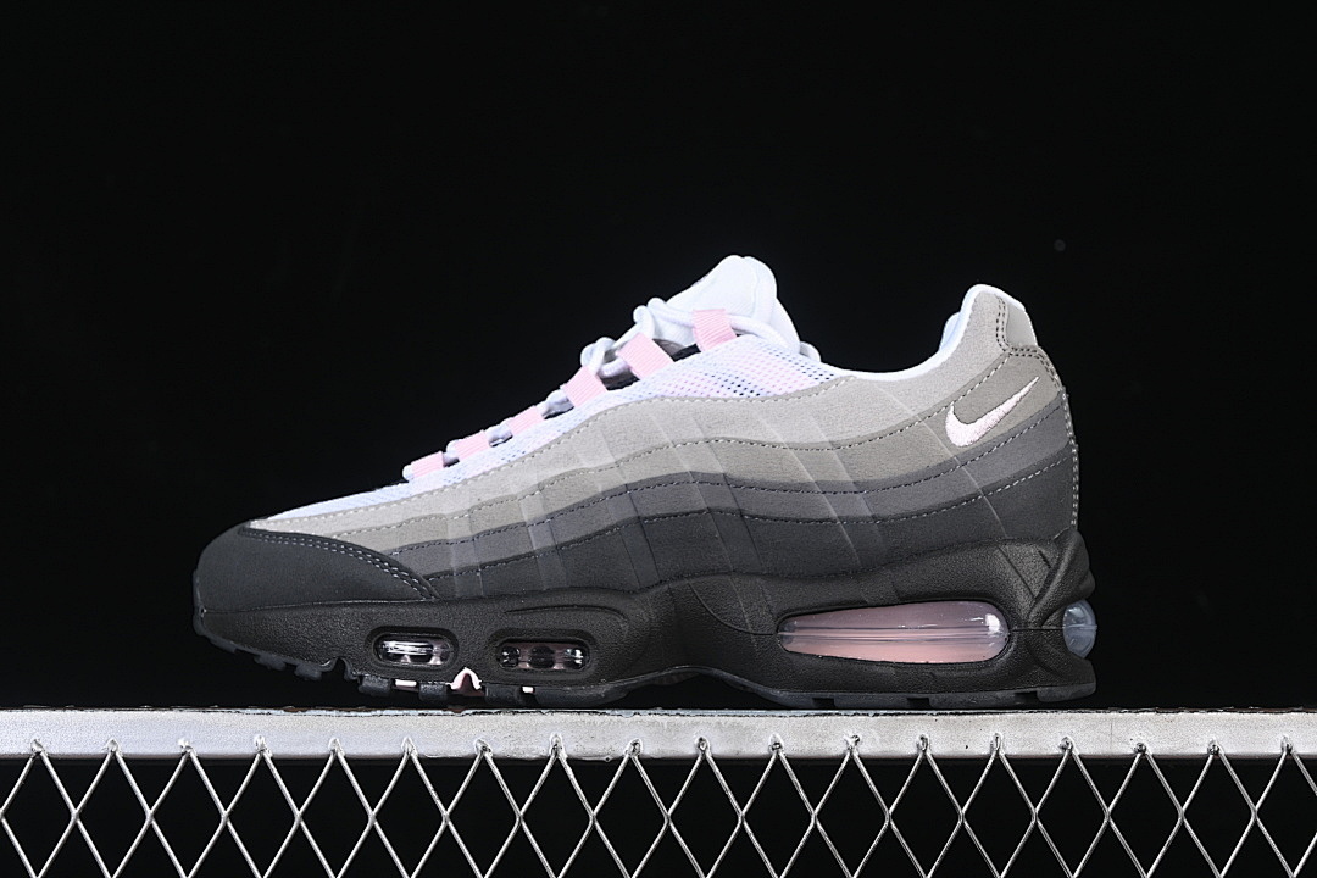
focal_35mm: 75
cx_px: 658
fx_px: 2744
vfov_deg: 18.2
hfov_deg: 27.0
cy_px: 439
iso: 160
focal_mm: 50
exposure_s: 1/60
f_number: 6.3
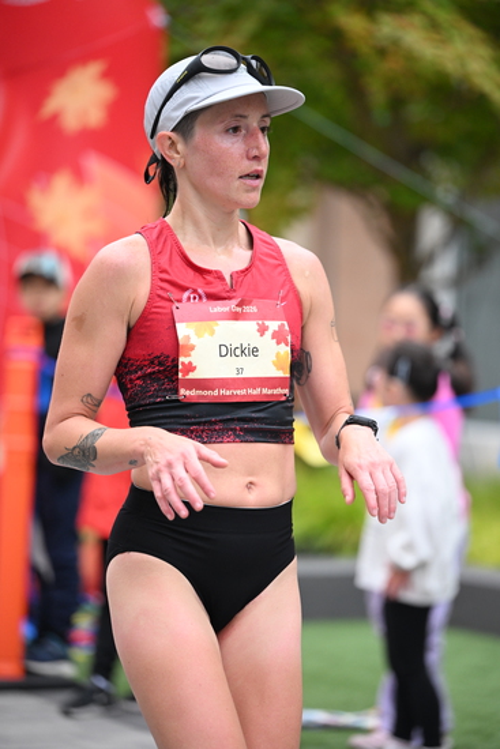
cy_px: 374
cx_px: 250
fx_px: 2602
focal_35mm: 125
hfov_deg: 11.0
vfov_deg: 16.4
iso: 1600
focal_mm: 125
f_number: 2.8
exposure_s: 1/1250
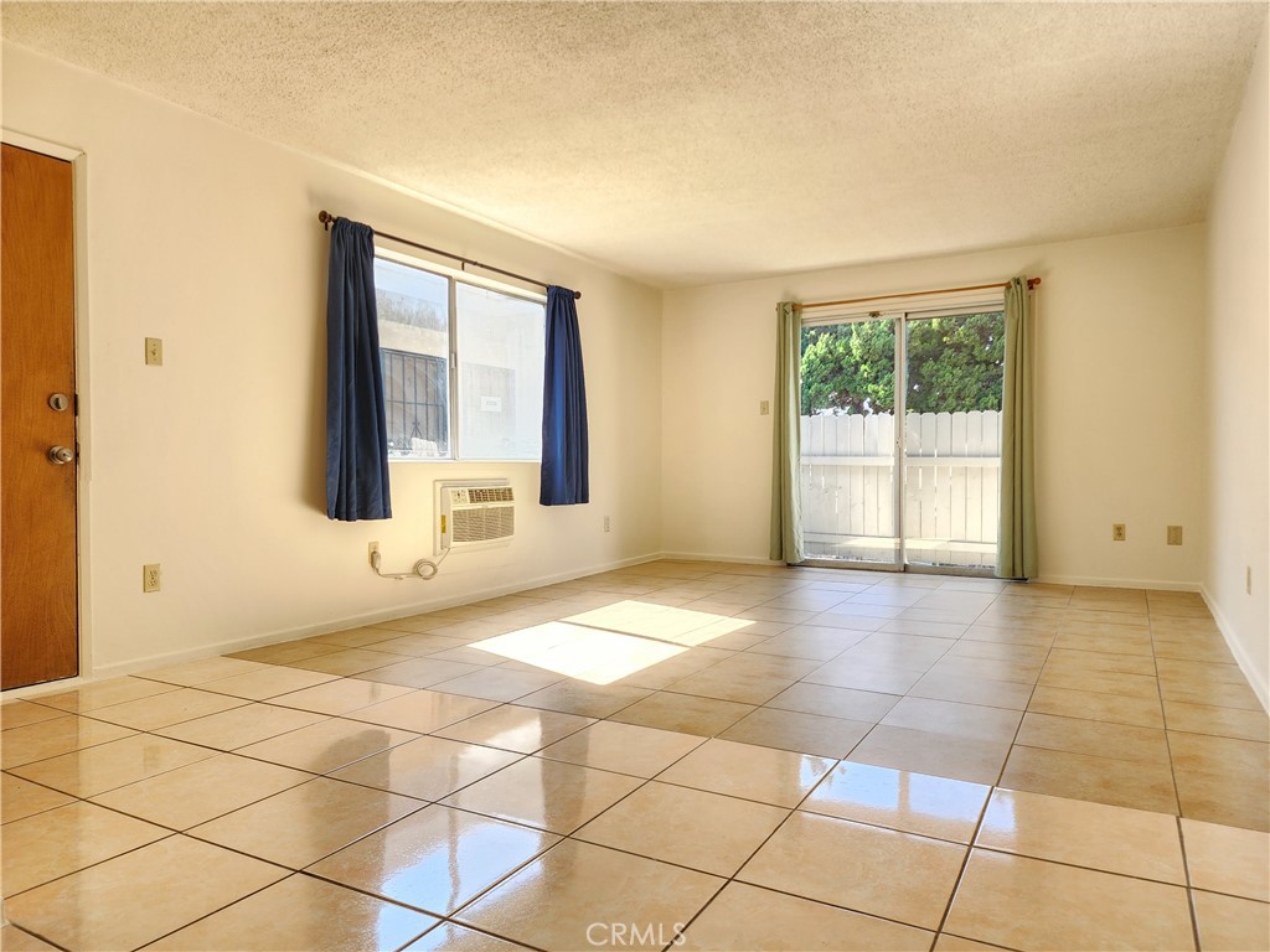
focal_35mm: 23
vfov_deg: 58.9
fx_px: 844
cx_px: 635
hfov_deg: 73.9
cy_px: 476
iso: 80
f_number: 1.8
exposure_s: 1/180
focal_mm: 6.4
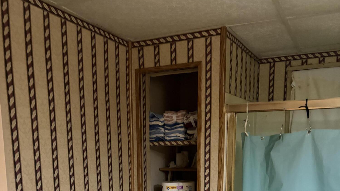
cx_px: 170
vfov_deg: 28.5
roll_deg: -1.4
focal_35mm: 38
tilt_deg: -7.3
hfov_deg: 52.8
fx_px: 343
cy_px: 207
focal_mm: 5.96
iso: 640
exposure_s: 1/30
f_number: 1.6
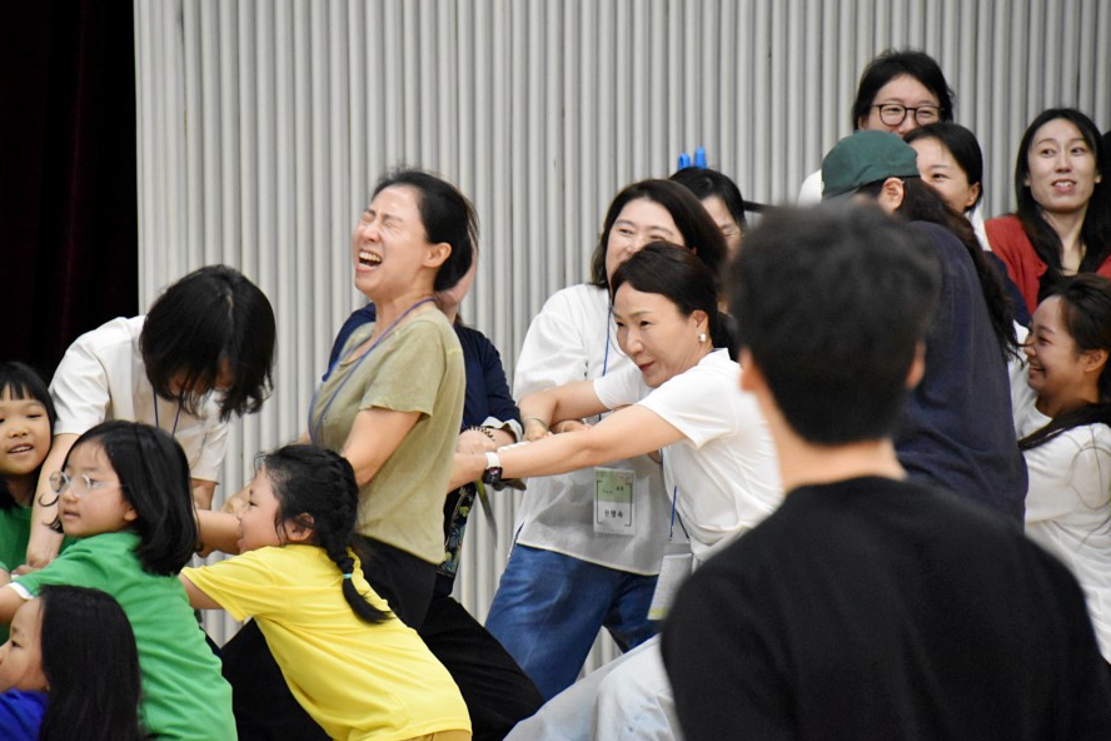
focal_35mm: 304
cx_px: 557
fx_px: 9381
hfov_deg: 6.8
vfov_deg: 4.5
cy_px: 368
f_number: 6.3
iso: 5600
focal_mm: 200
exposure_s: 1/125
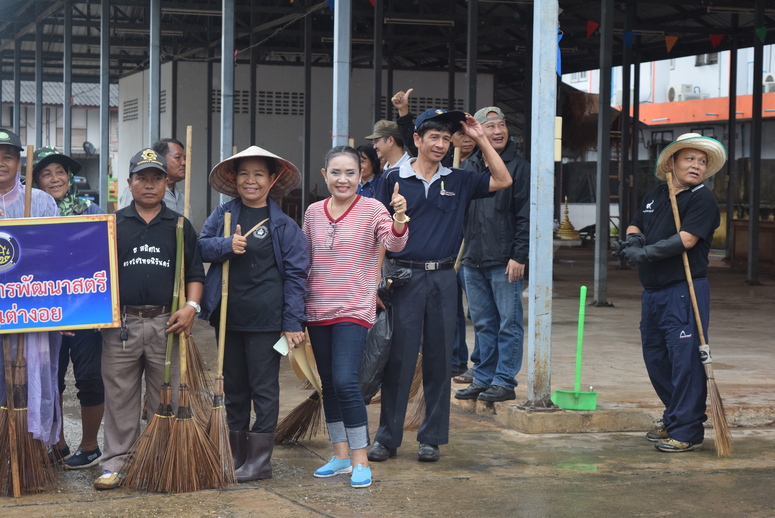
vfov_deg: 16.6
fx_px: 1777
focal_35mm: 82
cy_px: 259
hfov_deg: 24.6
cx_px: 388
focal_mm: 55
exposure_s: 1/640
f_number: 5.6
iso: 800
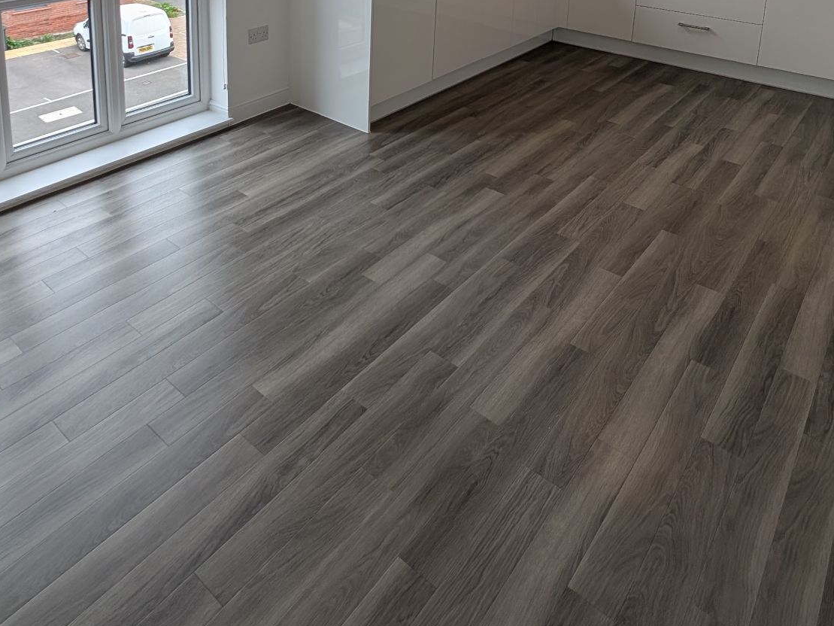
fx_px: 626
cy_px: -9
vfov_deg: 44.5
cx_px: 317
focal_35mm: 26
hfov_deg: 66.4
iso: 36
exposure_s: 1/225
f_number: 1.95
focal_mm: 2.23
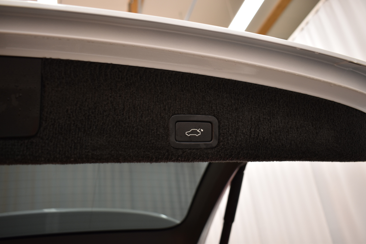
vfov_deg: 41.7
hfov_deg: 59.5
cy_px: 122
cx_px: 183
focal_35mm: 32
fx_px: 320
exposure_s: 1/30
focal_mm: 21
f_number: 3.8
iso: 280
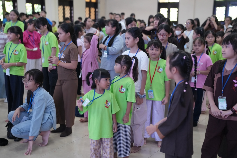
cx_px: 118
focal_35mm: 58
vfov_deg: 23.4
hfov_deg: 34.5
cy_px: 79
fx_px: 382
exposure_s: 1/250
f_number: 2.8
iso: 4000
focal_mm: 58
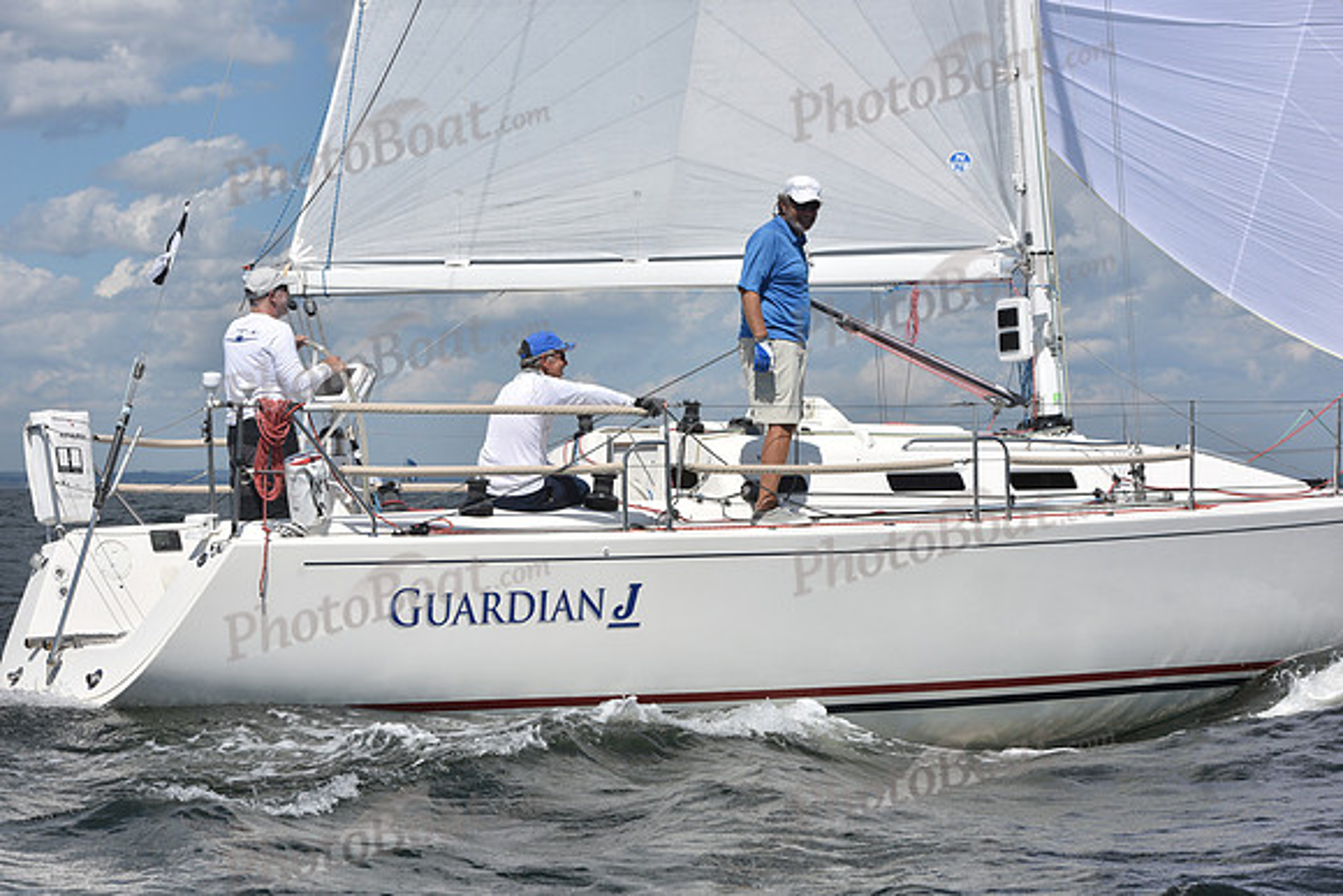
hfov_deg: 24.8
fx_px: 3060
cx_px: 672
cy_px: 448
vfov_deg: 16.7
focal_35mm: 82
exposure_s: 1/1250
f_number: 11
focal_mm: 82
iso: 320
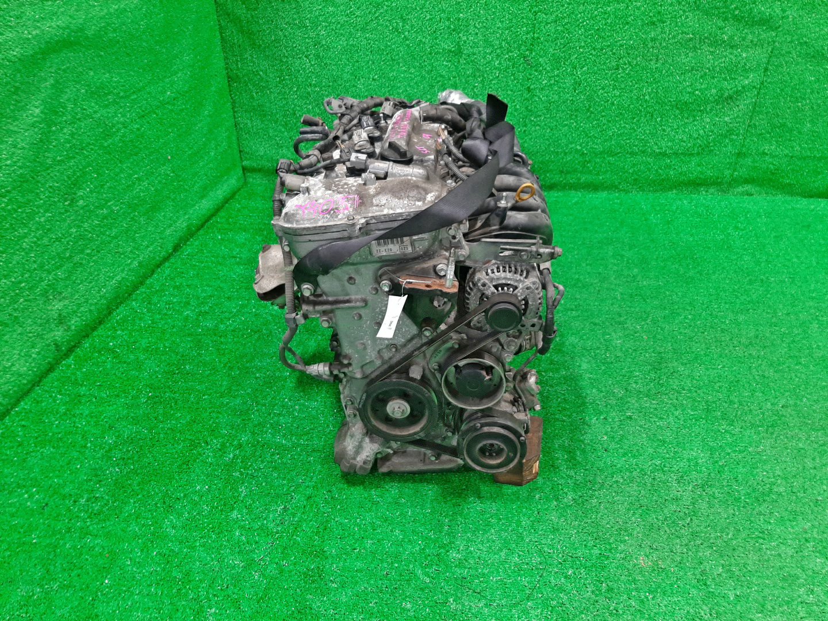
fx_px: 622
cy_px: 310
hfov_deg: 67.3
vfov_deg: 53.1
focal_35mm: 26
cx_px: 414
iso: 167
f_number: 1.7
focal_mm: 3.93
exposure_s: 1/50
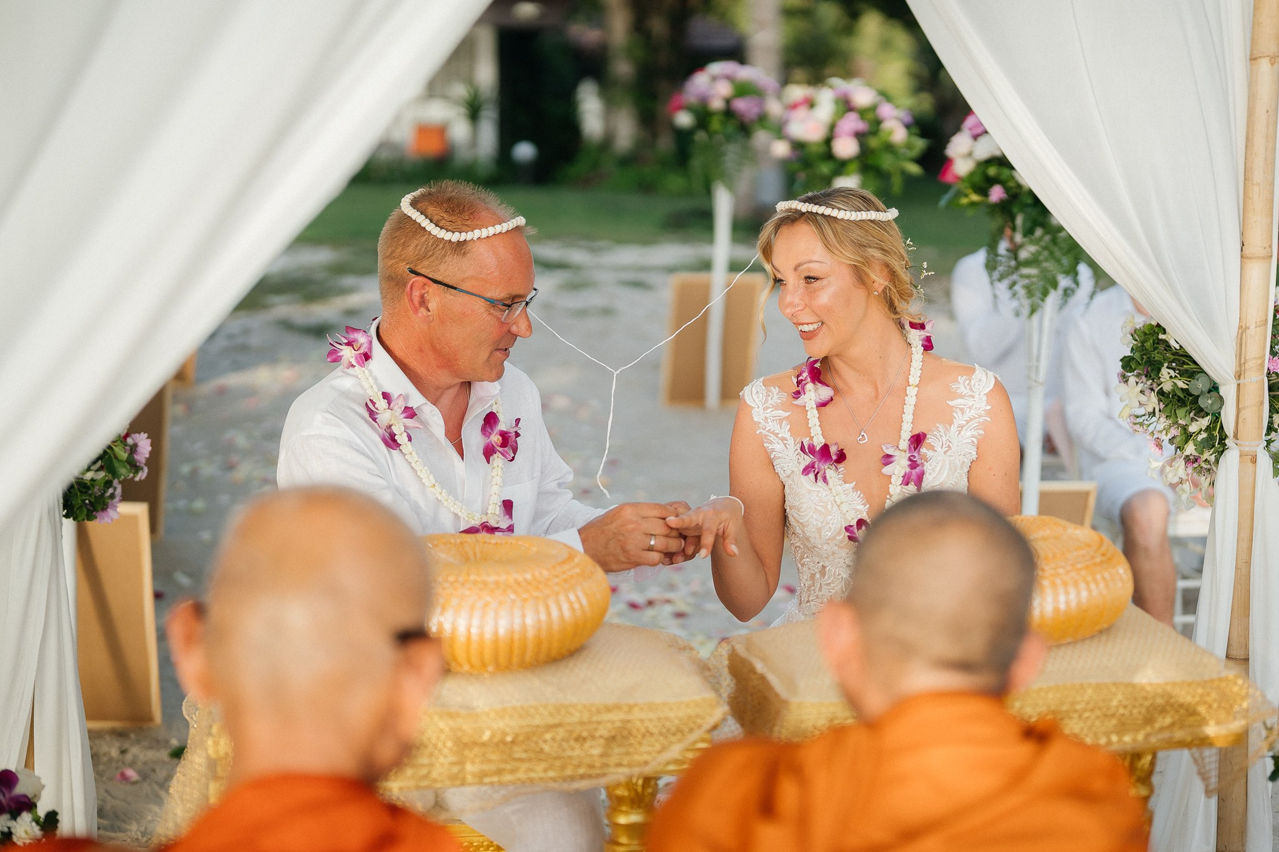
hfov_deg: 31.6
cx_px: 755
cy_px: 426
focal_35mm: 63
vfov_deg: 21.4
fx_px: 2251
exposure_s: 1/4000
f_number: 1.6
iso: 125
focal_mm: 50
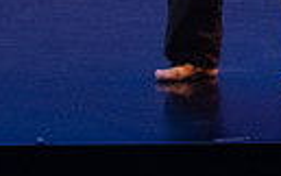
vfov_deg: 2.6
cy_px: -208
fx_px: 3872
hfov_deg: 4.2
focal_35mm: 505
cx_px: 188
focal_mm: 75
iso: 4000
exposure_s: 1/400
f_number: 4.5
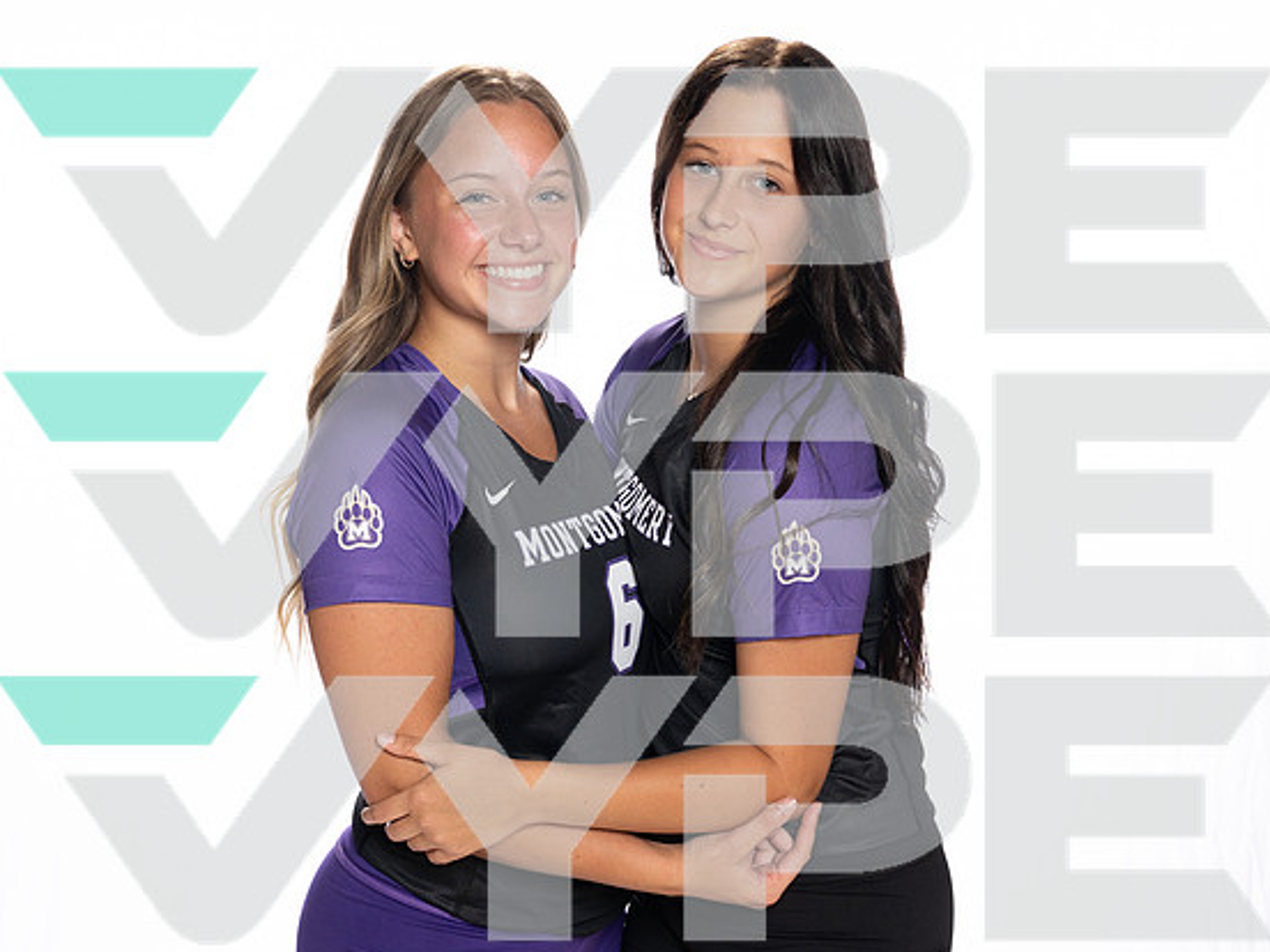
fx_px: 2201
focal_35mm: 60
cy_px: 506
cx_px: 643
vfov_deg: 24.4
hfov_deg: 32.2
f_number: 8
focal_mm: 51
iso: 800
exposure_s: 1/250
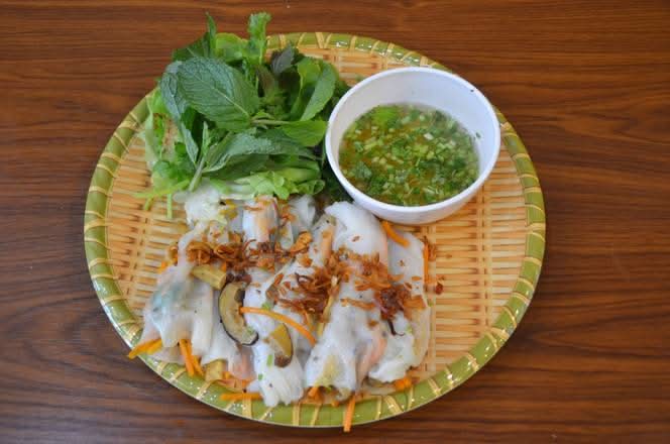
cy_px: 222
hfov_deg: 48.0
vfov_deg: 32.9
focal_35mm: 40
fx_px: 752
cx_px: 335
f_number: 4
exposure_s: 1/40
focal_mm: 27
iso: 800
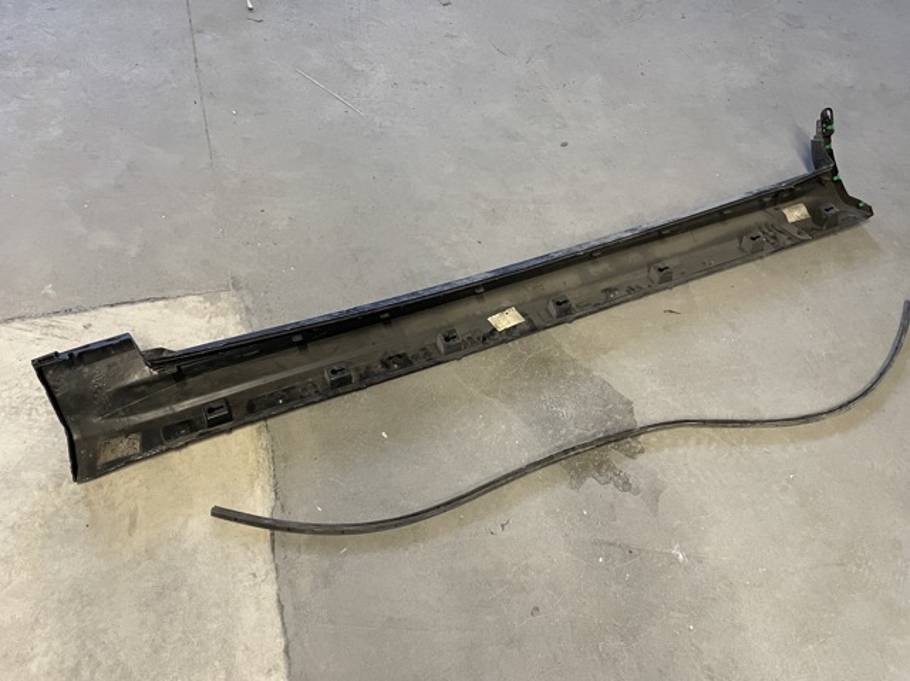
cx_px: 455
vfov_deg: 53.0
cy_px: 340
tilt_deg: -54.9
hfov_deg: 67.3
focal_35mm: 26
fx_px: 683
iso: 400
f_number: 1.6
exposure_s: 1/50
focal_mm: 4.2
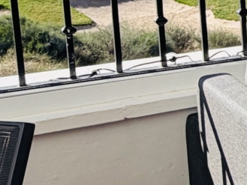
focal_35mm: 109
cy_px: 9
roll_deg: +0.2
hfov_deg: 14.4
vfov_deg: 13.4
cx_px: 523
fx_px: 778
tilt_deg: -8.9
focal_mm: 2.22
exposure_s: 1/888
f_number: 2.2
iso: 20
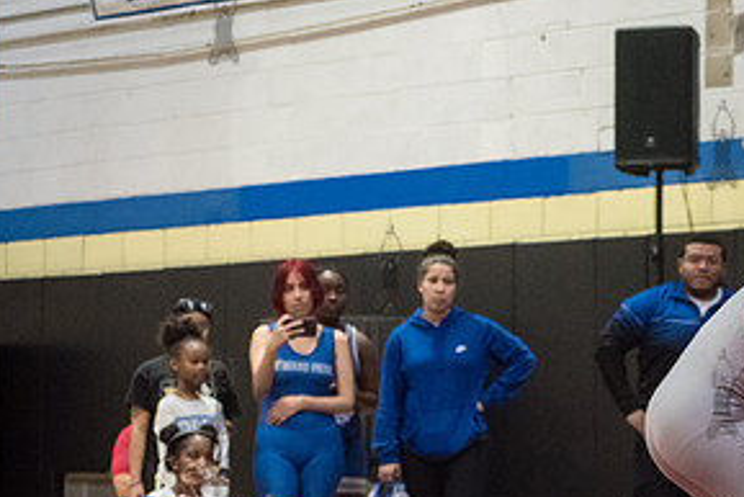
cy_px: 393
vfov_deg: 8.2
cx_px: 721
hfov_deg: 12.1
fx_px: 3474
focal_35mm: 168
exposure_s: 1/400
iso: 8000
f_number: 3.5
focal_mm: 80
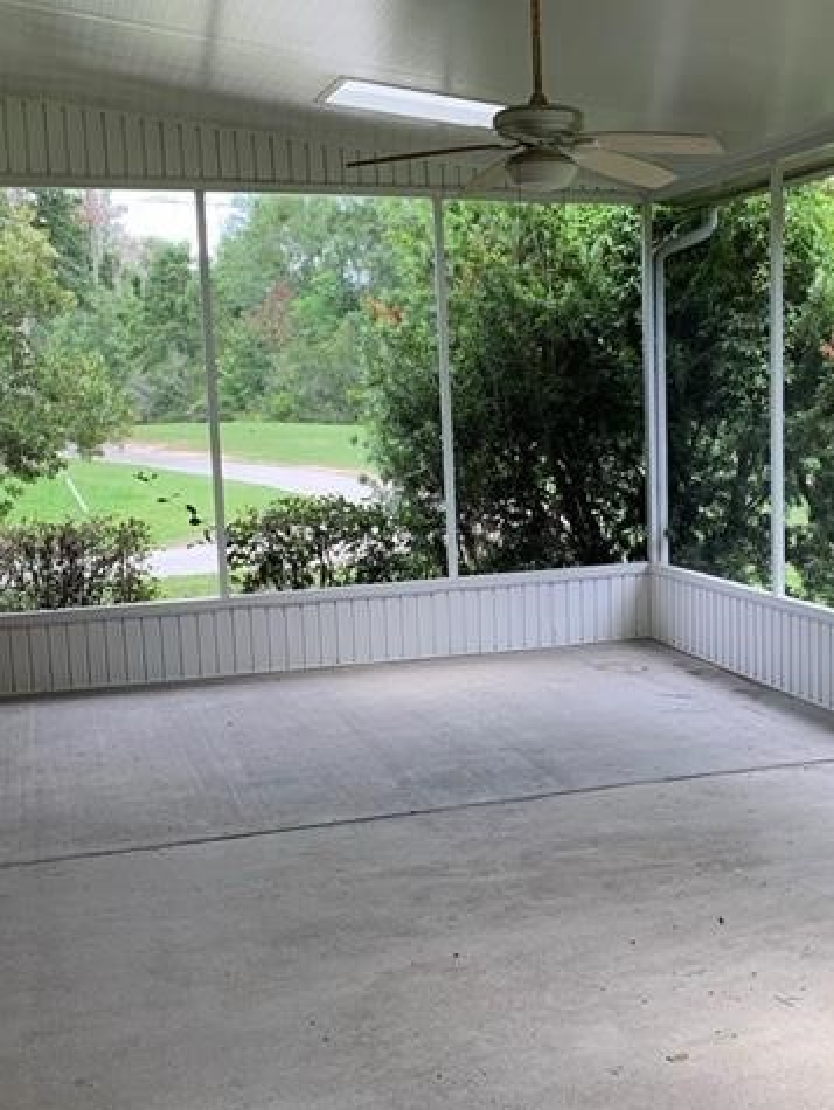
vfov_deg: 44.8
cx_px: 598
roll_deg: +1.3
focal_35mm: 42
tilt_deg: -5.2
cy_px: 561
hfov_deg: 33.9
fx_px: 1347
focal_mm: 4.25
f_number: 1.8
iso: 40
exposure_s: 1/121
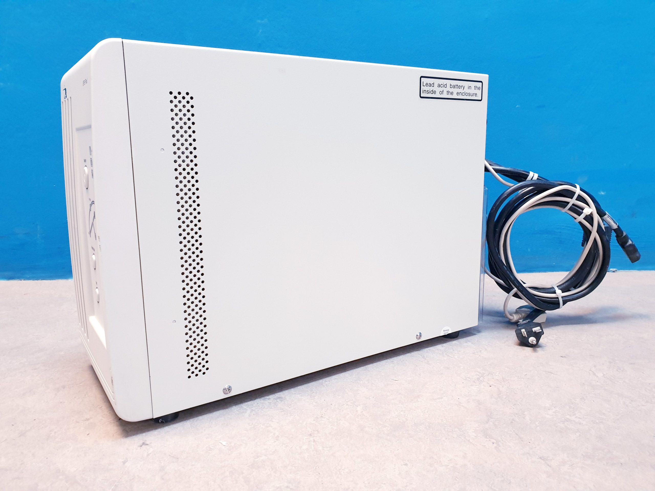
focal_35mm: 26
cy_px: 246
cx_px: 328
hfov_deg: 67.3
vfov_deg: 53.1
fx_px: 492
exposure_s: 1/50
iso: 400
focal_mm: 4.3
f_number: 2.4
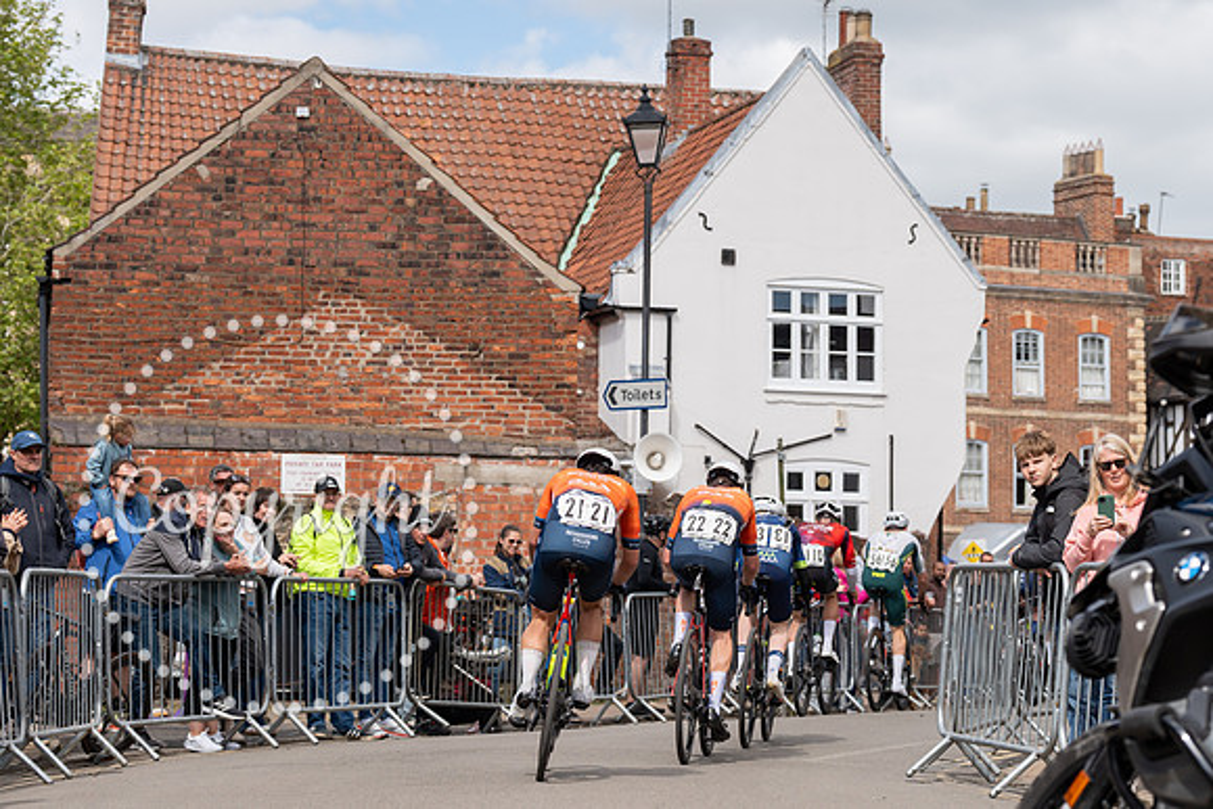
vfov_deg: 14.1
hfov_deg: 21.0
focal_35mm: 97
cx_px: 725
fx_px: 3262
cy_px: 389
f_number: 5
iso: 200
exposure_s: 1/1000
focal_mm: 72
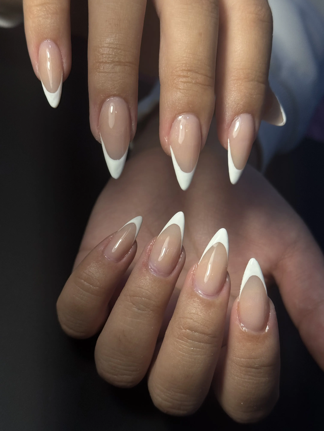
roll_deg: -19.0
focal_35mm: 48
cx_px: 162
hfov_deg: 30.3
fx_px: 599
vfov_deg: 39.7
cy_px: 216
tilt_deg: -33.0
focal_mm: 6.76
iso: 64
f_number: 1.78
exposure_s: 1/633
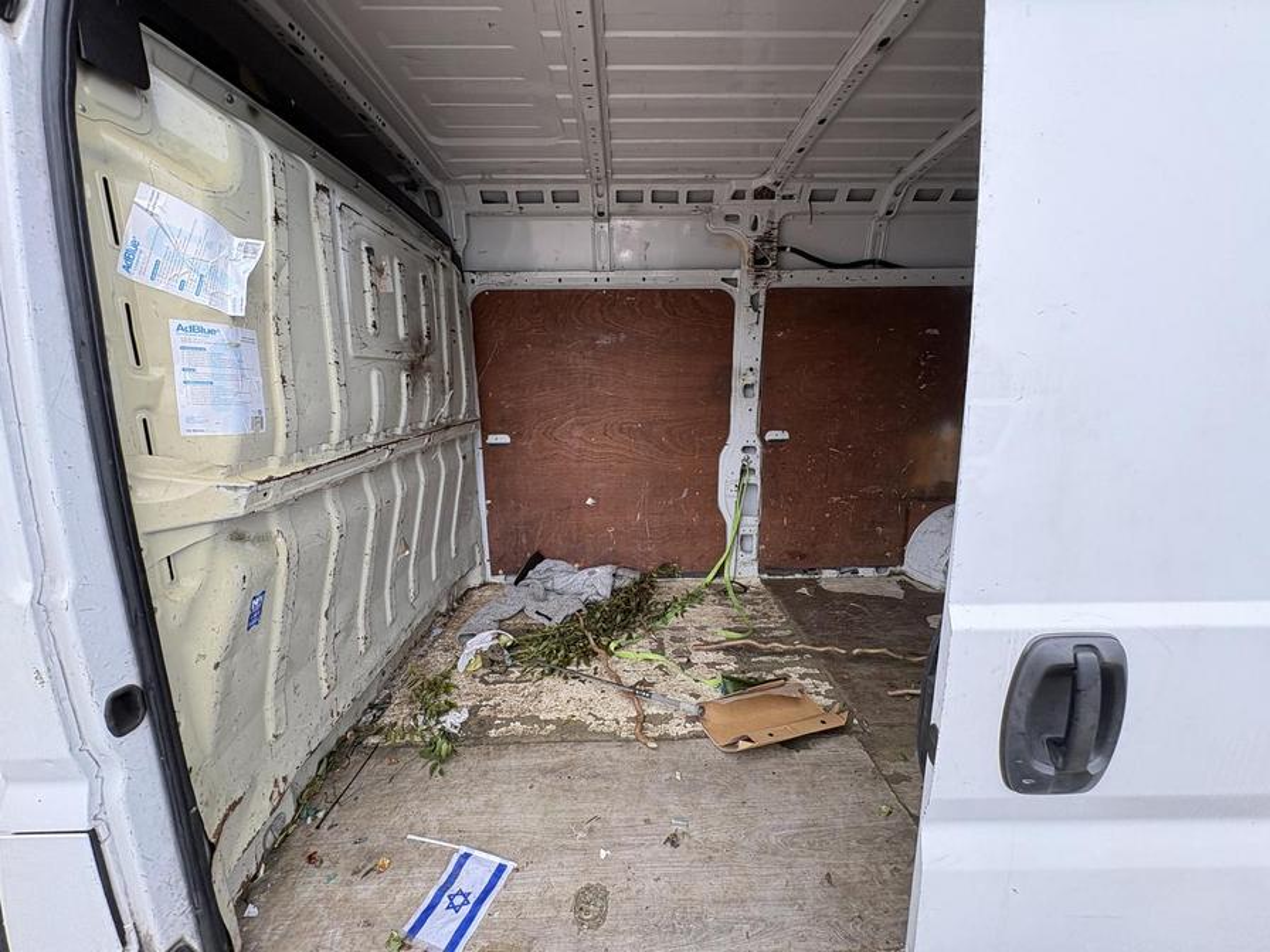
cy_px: 476
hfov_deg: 102.1
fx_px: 514
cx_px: 635
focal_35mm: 14
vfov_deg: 85.7
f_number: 2.2
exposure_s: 1/136
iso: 64
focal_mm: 2.22
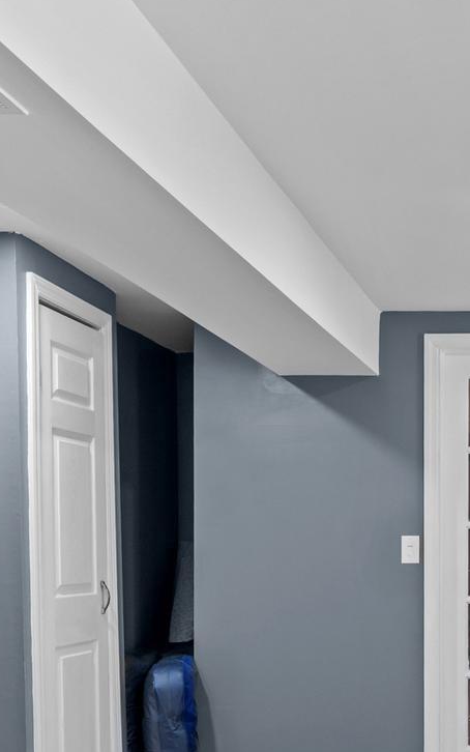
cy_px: 575
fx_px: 942
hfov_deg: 24.3
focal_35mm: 46
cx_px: 621
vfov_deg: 42.0
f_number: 7.1
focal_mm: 16
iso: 400
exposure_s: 1/13
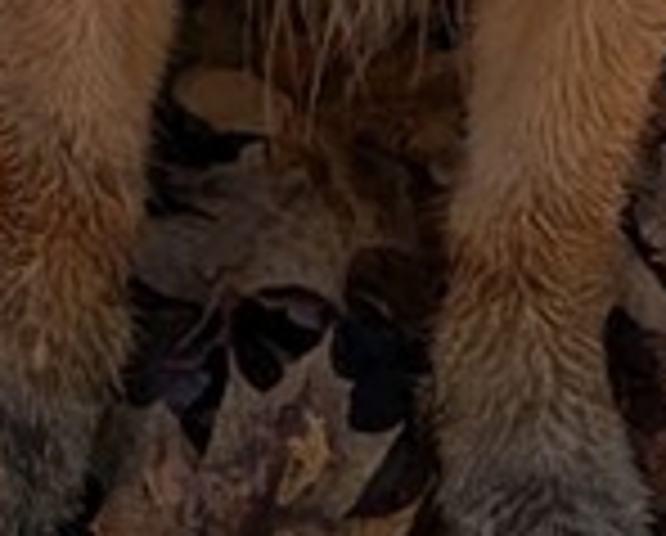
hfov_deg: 10.7
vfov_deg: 8.3
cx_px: -441
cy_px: -748
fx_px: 3397
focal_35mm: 172
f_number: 1.7
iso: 27
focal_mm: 4.53
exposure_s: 1/555
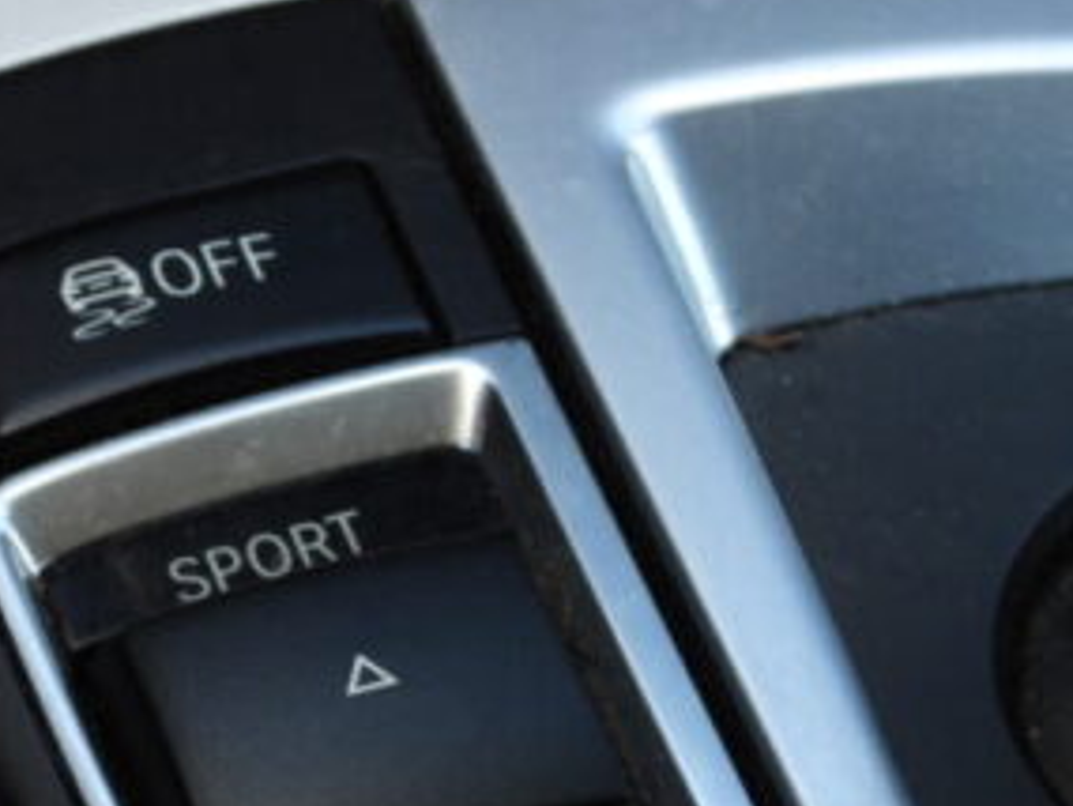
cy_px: 768
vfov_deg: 5.7
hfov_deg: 7.5
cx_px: 215
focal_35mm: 262
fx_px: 8125
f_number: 4
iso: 110
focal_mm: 18.9
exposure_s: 1/60
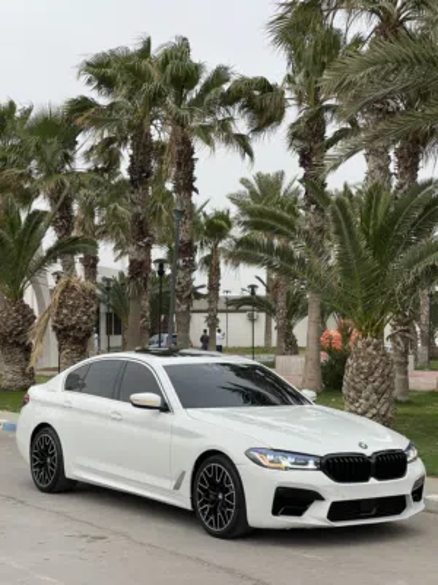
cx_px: 219
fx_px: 1080
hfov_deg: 22.9
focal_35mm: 64
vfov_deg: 30.3
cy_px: 292
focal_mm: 7.5
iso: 20
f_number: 2.2
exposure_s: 1/211
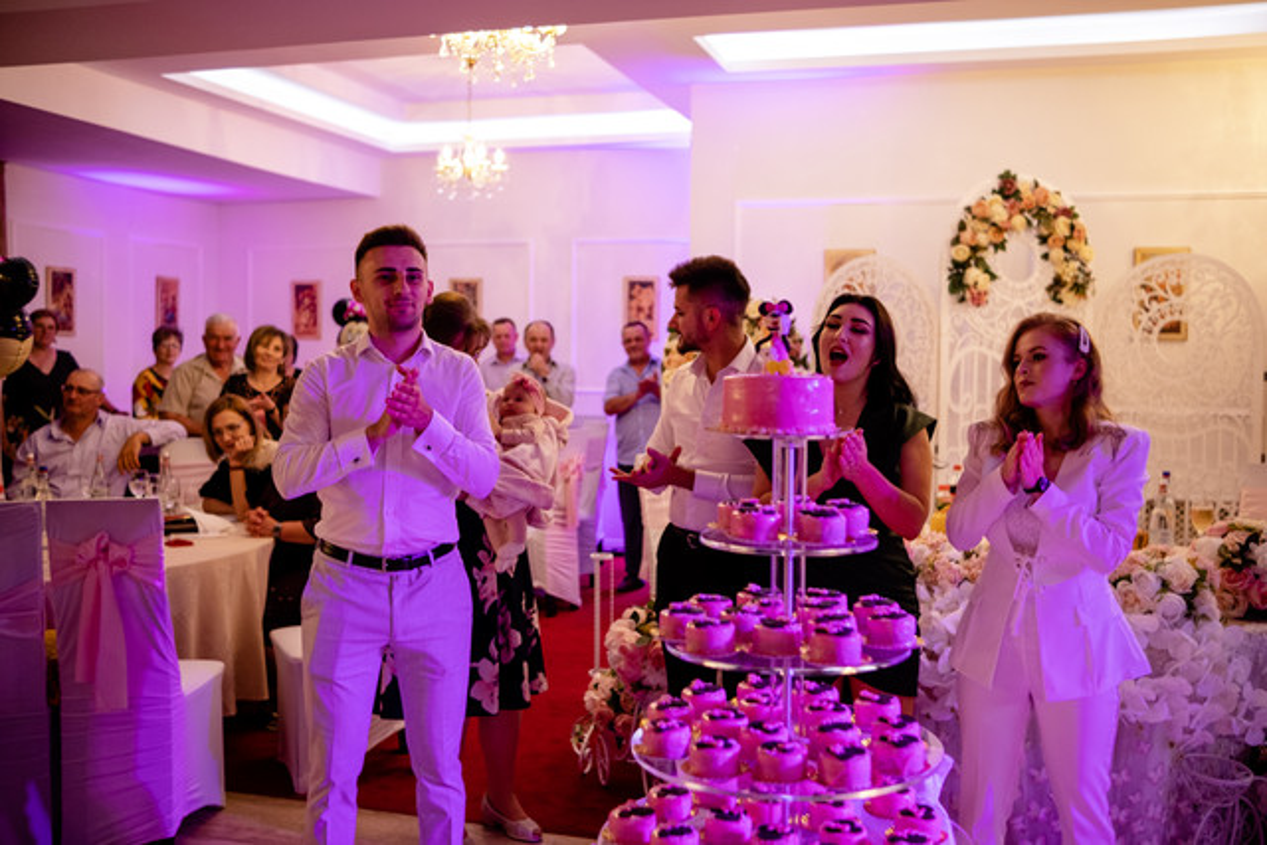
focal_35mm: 35
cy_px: 422
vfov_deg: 37.9
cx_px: 634
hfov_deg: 54.4
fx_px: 1232
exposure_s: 1/160
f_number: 2
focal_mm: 23
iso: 1000
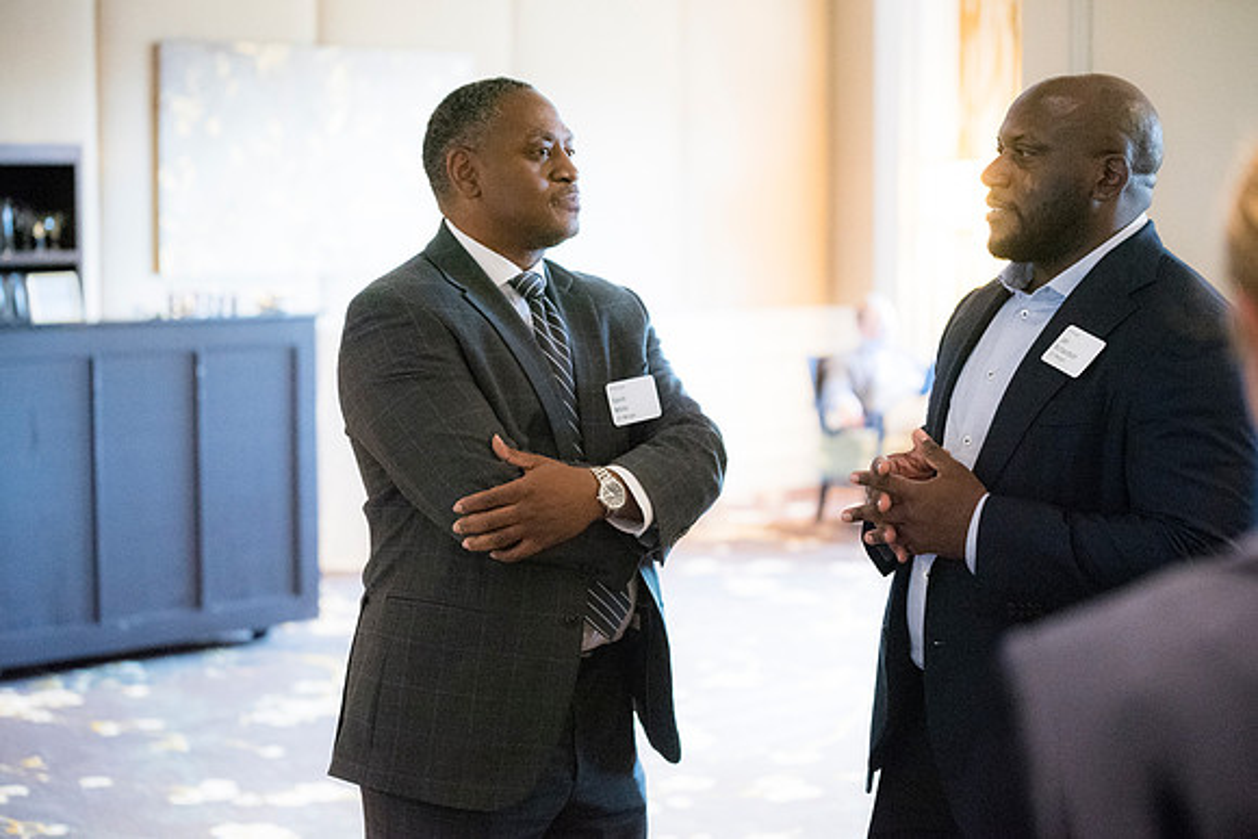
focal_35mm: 70
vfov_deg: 19.5
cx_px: 629
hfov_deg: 28.8
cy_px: 420
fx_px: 2447
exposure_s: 1/125
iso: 6400
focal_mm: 70
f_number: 2.8
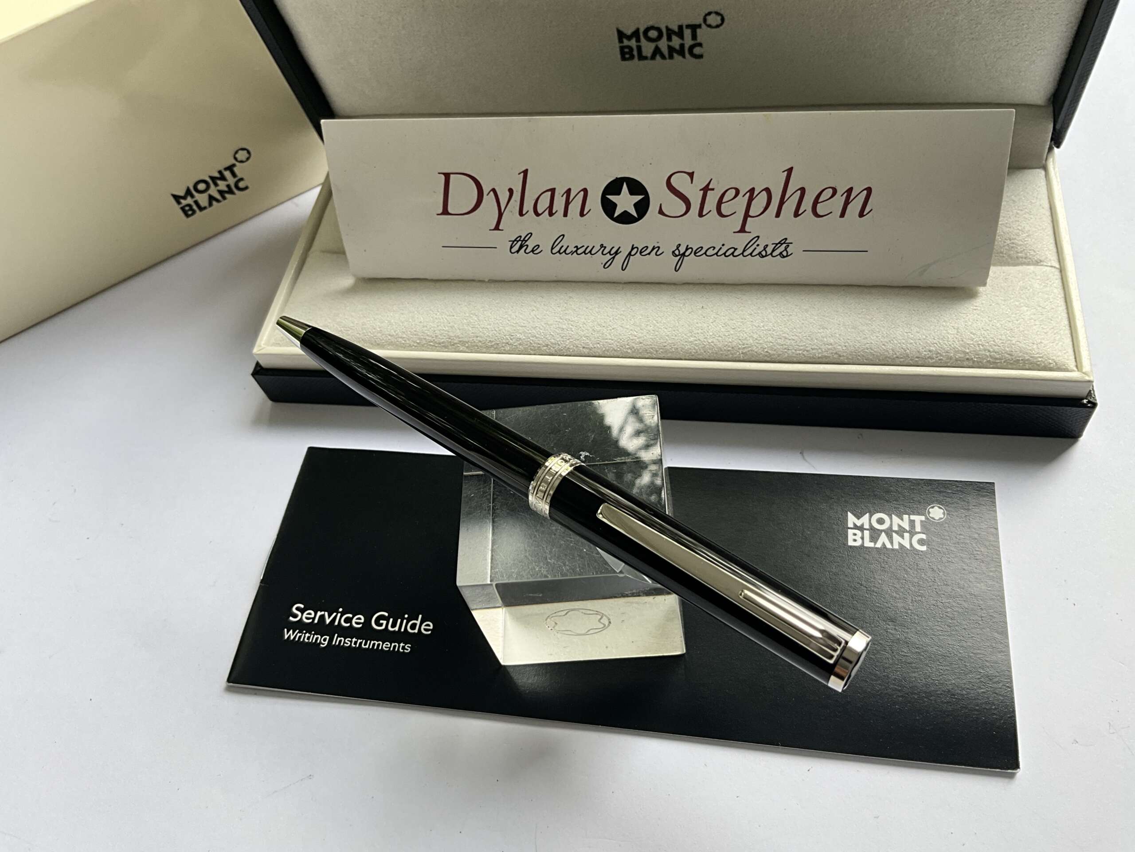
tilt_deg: -55.3
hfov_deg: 61.7
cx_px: 568
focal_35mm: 29
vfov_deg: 48.2
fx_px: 951
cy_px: 426
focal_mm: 3
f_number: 1.8
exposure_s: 1/122
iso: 32
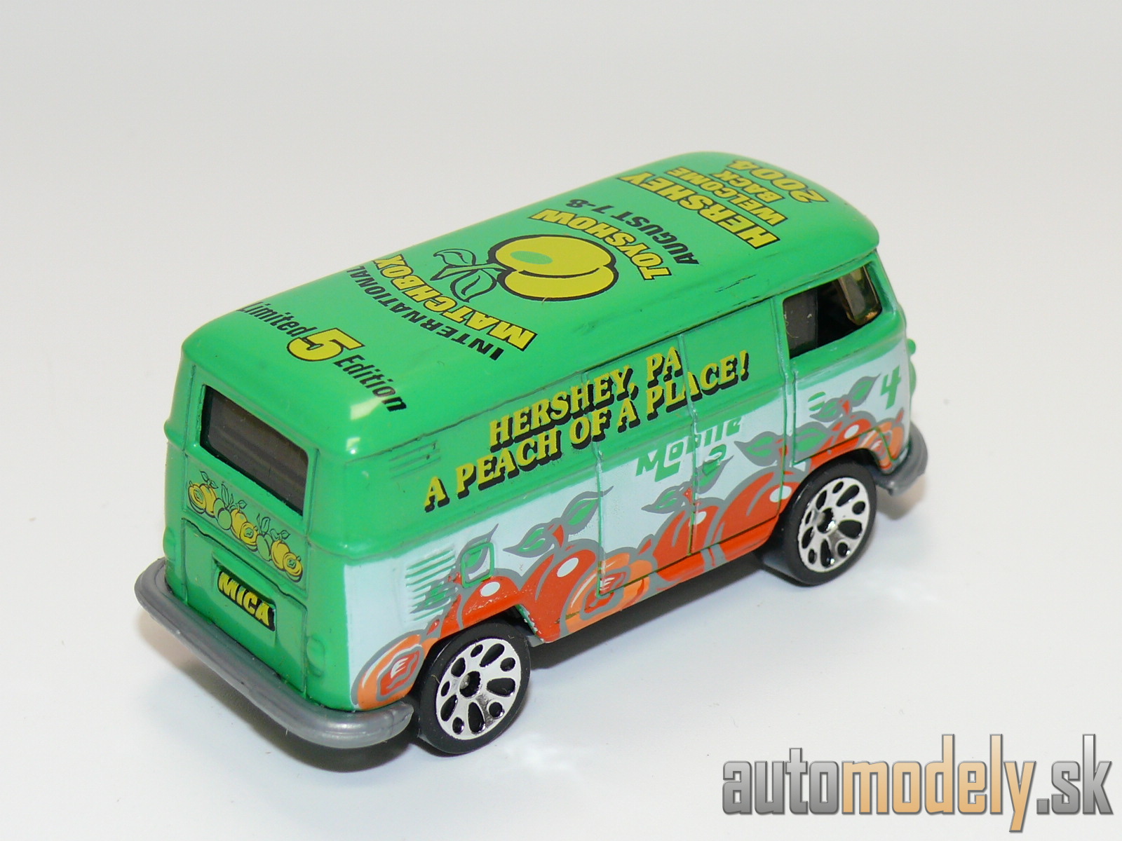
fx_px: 3079
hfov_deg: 20.7
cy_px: 420
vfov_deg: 15.6
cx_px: 561
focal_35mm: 95
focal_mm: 12.9
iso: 100
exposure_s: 1/30
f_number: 4
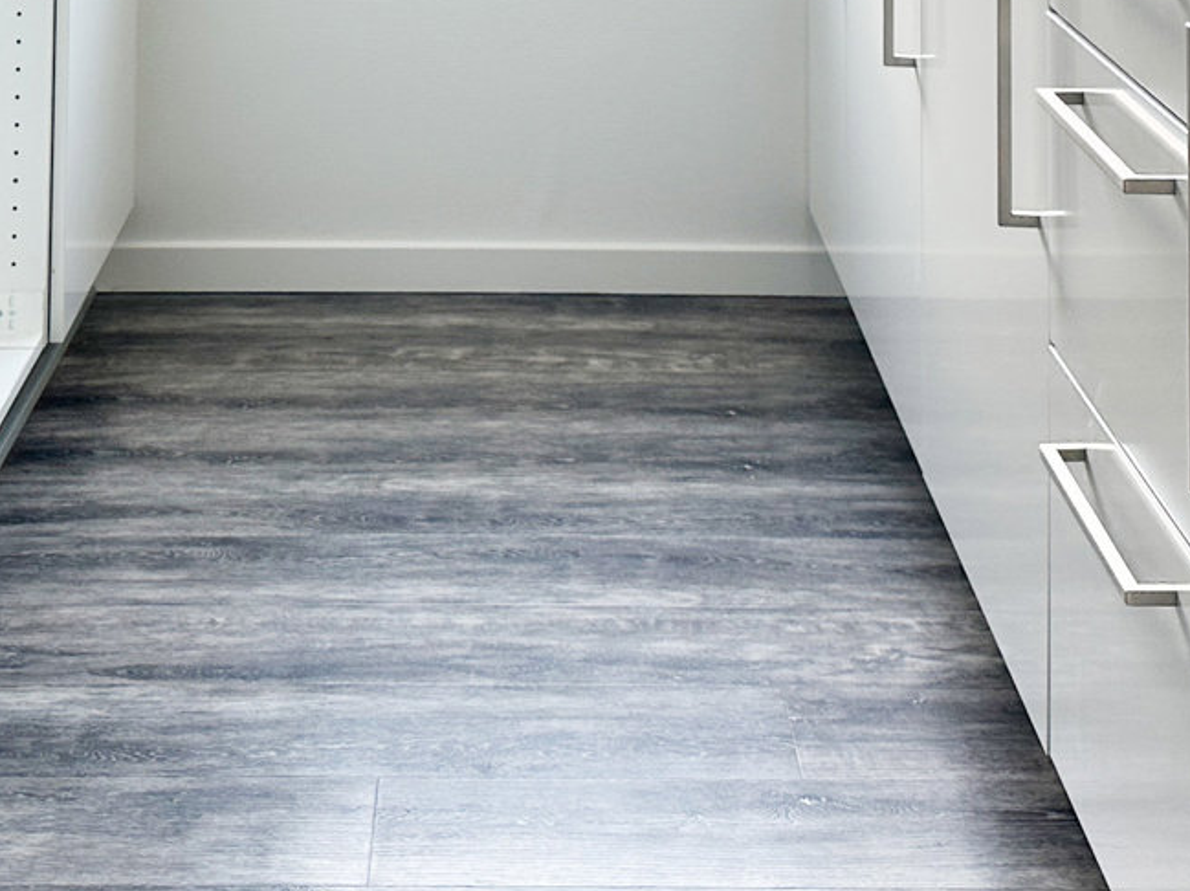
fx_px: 2542
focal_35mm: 74
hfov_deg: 26.3
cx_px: 510
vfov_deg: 17.7
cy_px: -456
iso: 64
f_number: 1.78
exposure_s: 1/100
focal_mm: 6.86
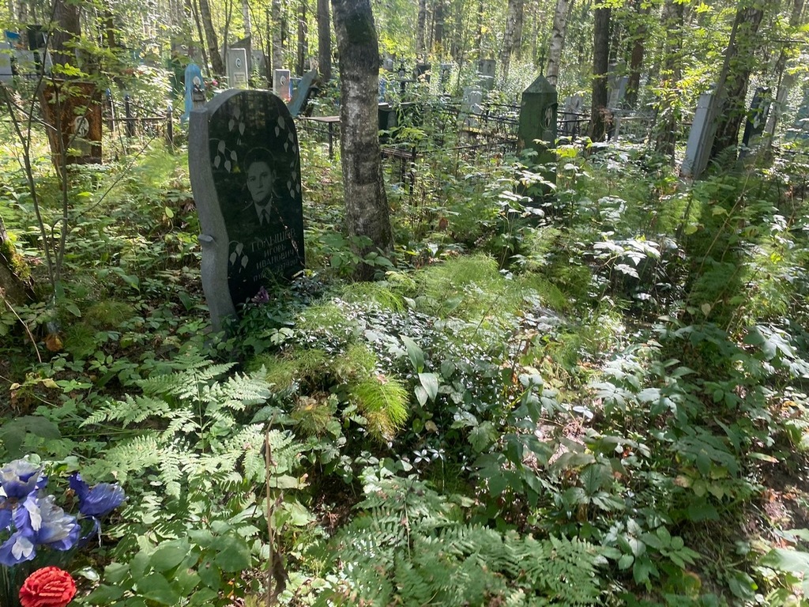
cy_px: 304
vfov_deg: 53.1
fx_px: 608
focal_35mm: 26
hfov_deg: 67.3
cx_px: 404
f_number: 1.8
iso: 64
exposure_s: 1/122
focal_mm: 4.25
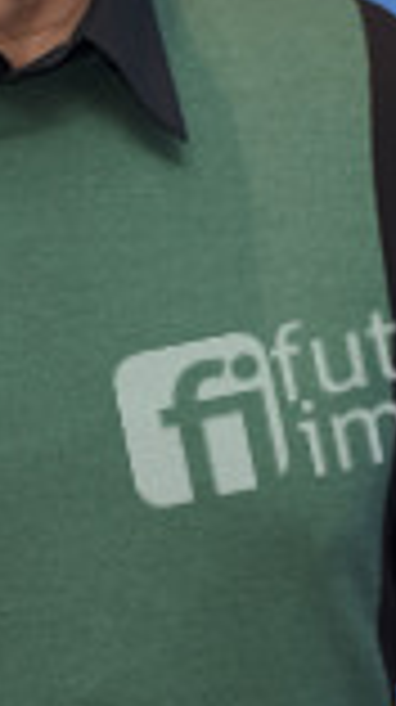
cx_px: -63
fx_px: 6158
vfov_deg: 6.6
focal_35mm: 329
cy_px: 175
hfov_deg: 3.7
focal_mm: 82
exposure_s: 1/320
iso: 640
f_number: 3.2
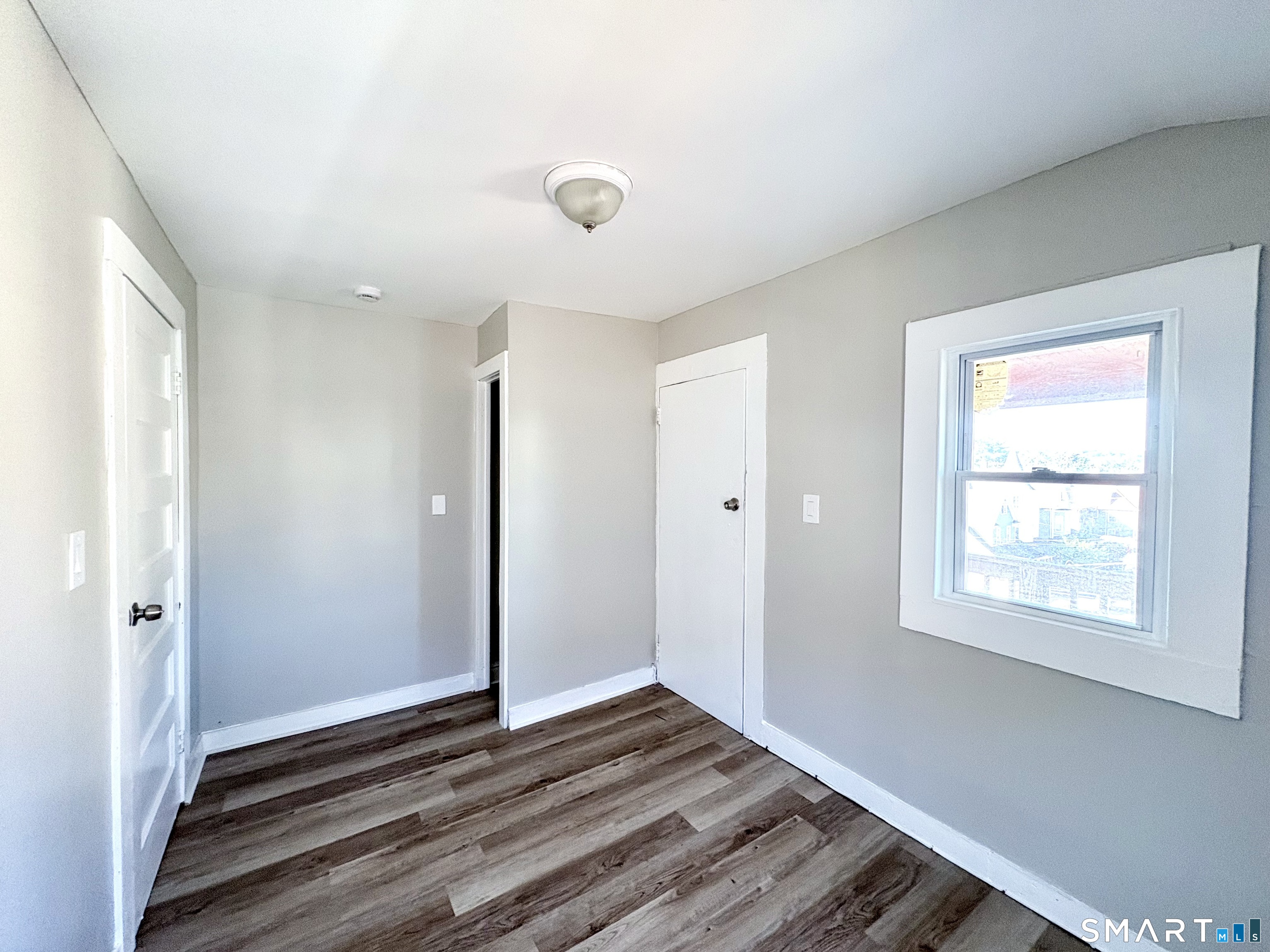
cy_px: 476
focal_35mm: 14
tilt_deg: -0.4
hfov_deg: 102.1
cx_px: 635
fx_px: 514
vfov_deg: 85.7
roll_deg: -0.5
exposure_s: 1/60
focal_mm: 2.22
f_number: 2.2
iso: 250
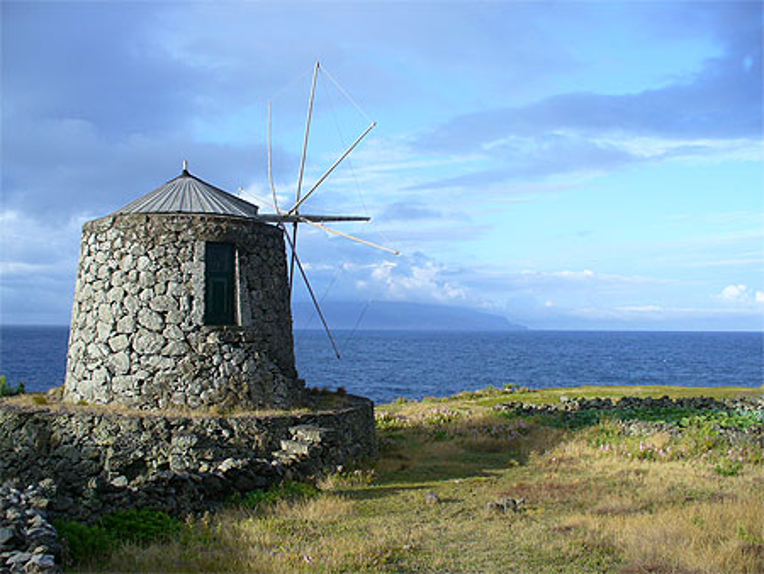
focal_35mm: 37
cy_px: 287
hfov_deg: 50.1
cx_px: 382
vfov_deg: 38.7
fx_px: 817
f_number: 5.6
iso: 80
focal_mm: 6.1
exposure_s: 1/160
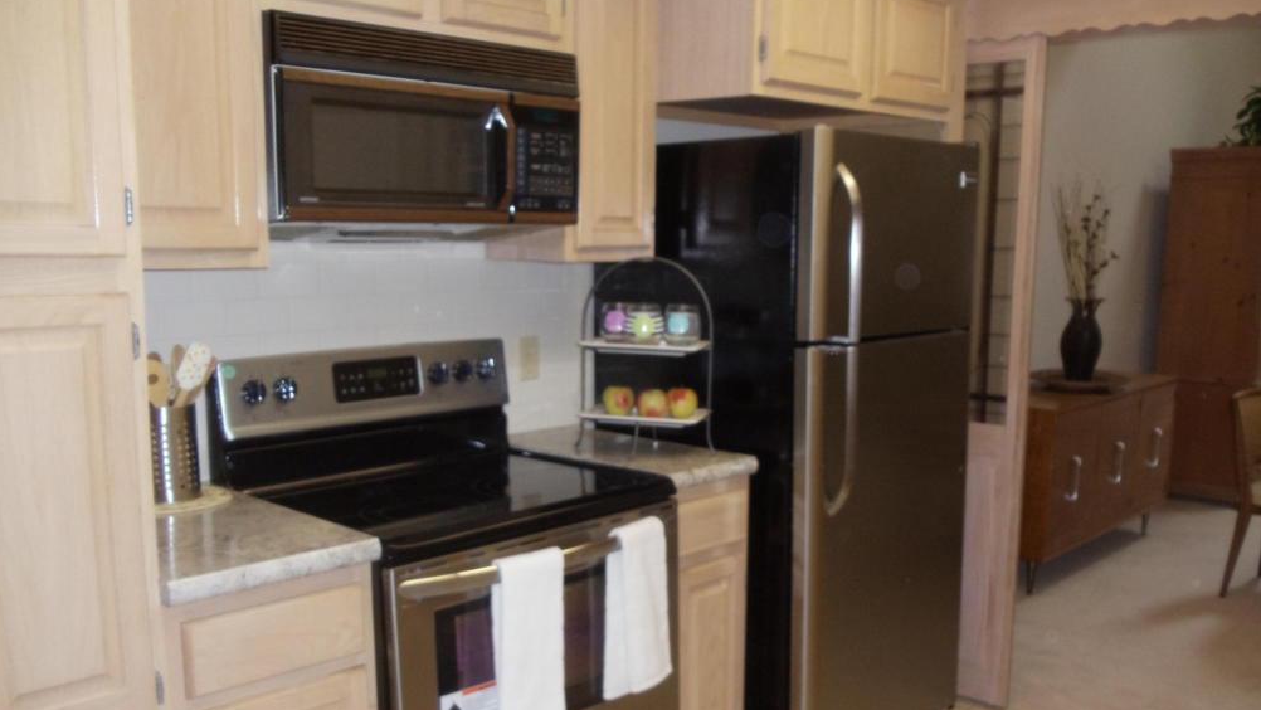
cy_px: 434
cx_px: 638
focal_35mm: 49
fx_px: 1639
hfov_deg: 42.1
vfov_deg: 24.4
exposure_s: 1/30
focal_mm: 6
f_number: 3.5
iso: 200
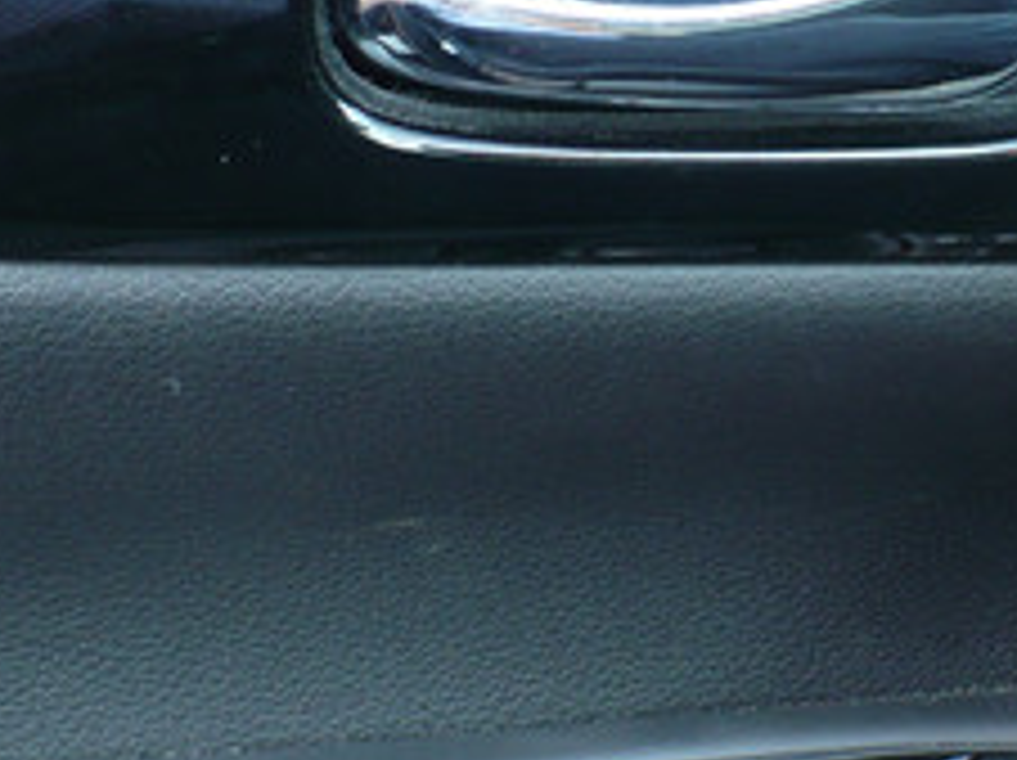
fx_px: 3082
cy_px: 382
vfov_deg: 14.1
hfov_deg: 18.5
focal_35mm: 105
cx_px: 864
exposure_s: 1/30
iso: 100
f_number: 2.8
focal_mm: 6.1
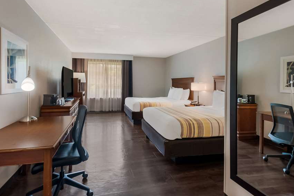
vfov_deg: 66.8
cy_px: 79
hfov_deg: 90.0
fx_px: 147
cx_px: 149
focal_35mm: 18
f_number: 8
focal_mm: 10
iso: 400
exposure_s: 1/1.67
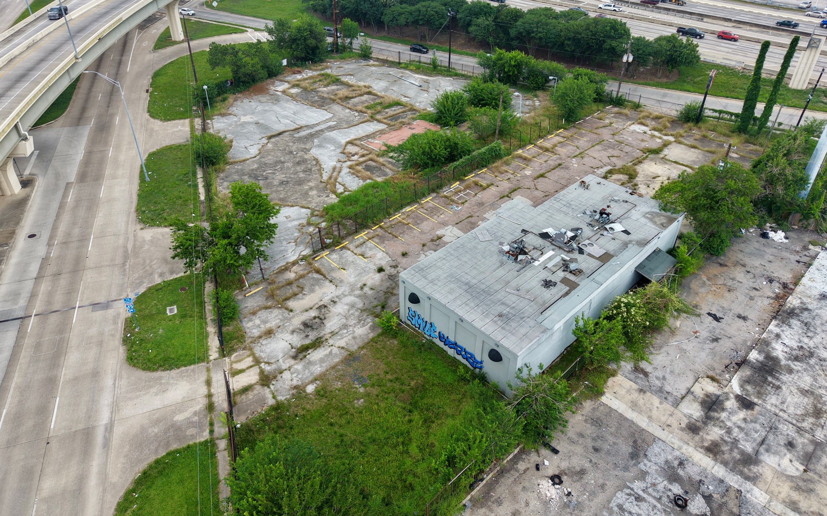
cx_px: 416
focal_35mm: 26
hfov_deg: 70.4
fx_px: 586
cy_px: 213
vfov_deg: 47.4
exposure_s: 1/1500
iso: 100
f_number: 1.8
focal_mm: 8.67
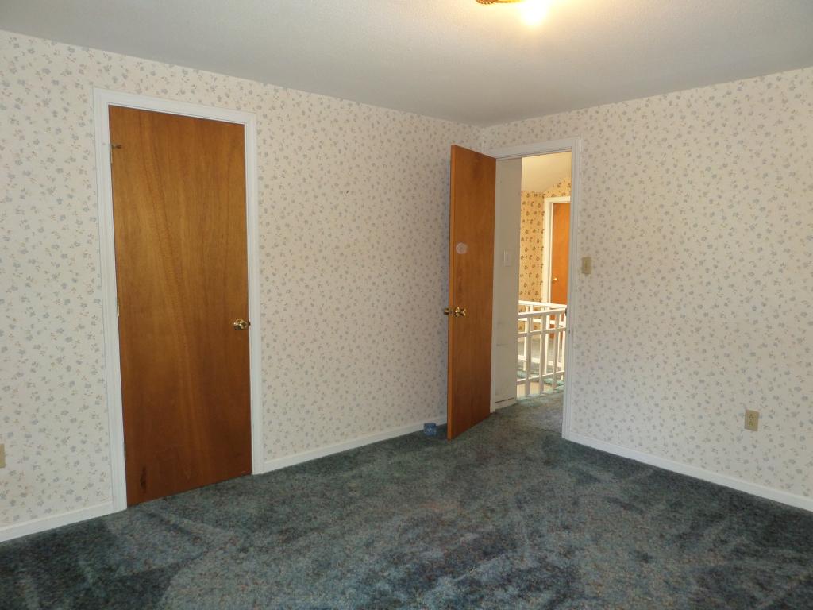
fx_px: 564
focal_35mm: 24
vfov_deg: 56.8
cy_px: 305
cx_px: 406
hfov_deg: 71.6
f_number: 3.2
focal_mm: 4
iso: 240
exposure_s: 1/30
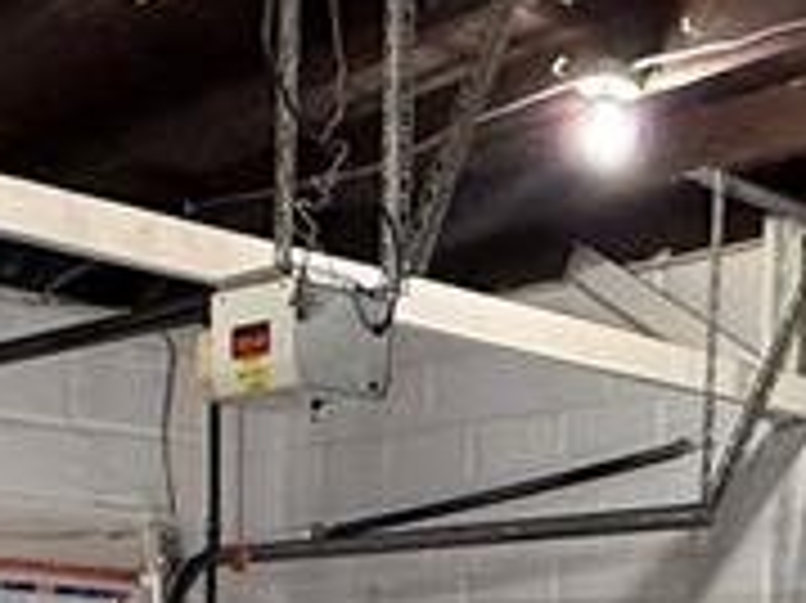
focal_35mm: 80
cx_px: 851
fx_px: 1861
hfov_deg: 23.2
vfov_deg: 17.0
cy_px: 846
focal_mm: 2.22
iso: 500
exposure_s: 1/120
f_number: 2.2
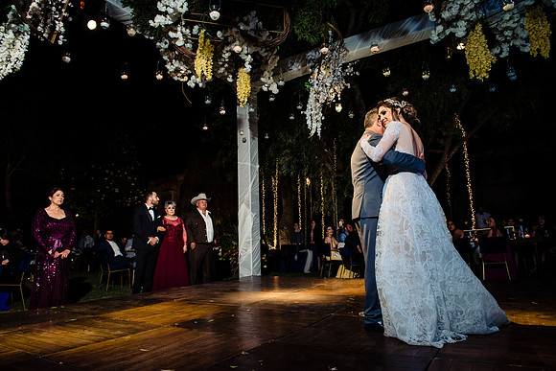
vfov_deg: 53.2
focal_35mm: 24
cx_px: 278
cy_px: 186
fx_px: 371
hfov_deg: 73.7
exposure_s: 1/160
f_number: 6.3
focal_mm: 24
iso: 1600
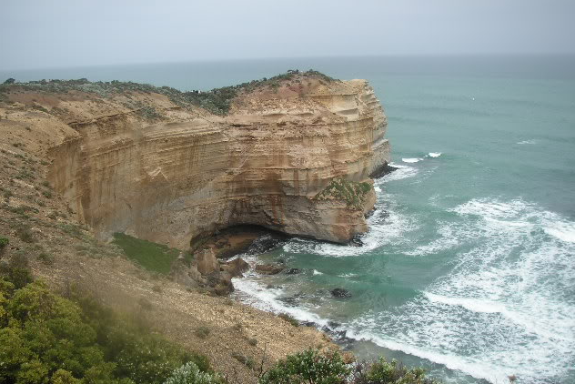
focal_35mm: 40
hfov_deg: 48.4
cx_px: 287
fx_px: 639
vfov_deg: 33.4
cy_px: 188
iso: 50
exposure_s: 1/750
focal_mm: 6.3
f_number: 3.3
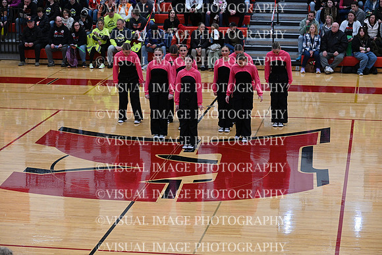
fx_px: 1083
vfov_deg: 13.4
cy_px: 128
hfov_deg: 20.0
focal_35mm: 102
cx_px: 191
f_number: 4
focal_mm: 102
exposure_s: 1/400
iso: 4000
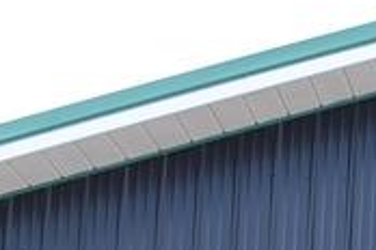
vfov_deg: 5.6
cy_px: 890
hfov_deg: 8.5
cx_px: 882
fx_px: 2308
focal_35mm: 221
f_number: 6.3
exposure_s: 1/250
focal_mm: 20
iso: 200
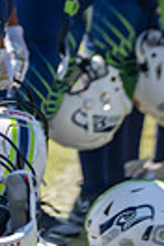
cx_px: 54
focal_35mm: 496
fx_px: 3389
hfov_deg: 2.8
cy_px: -78
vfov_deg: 4.1
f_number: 2.8
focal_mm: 146
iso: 100
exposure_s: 1/800
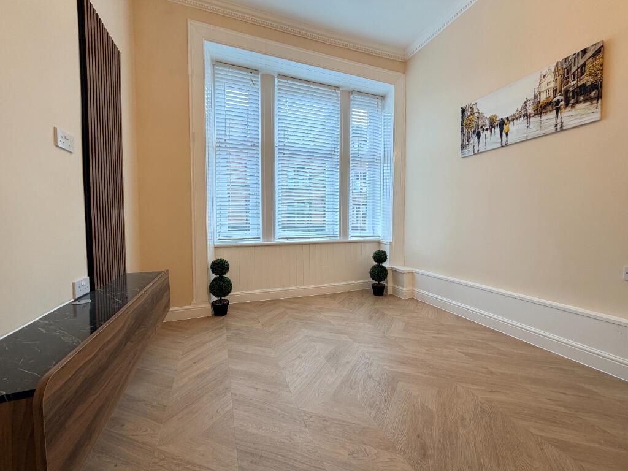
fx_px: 254
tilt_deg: -2.3
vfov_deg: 85.7
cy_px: 236
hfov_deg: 102.1
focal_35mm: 14
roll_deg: +0.1
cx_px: 314
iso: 100
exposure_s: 1/100
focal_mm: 2.22
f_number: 2.2
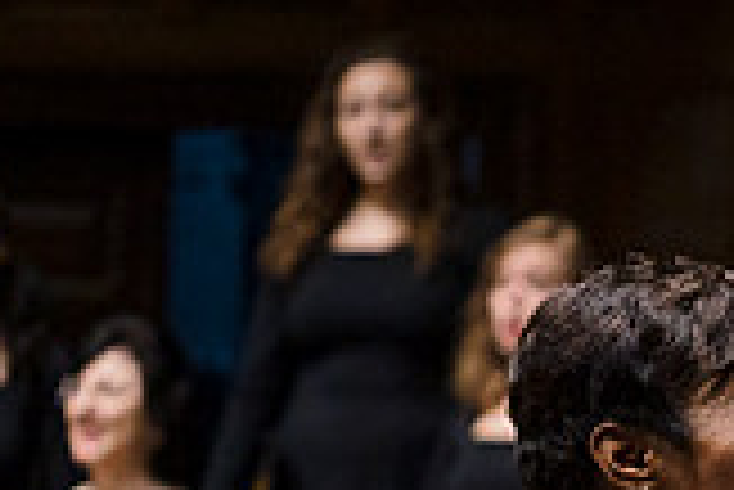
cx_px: 1252
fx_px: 5081
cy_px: 704
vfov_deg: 5.5
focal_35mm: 249
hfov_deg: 8.0
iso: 1600
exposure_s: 1/1000
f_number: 2.8
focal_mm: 70
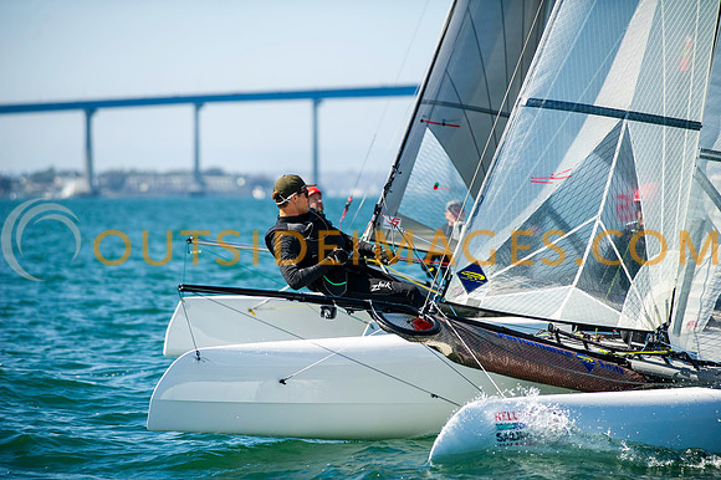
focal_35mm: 200
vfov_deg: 6.9
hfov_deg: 10.3
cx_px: 360
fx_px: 4003
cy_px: 240
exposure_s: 1/1600
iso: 200
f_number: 4
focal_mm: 200
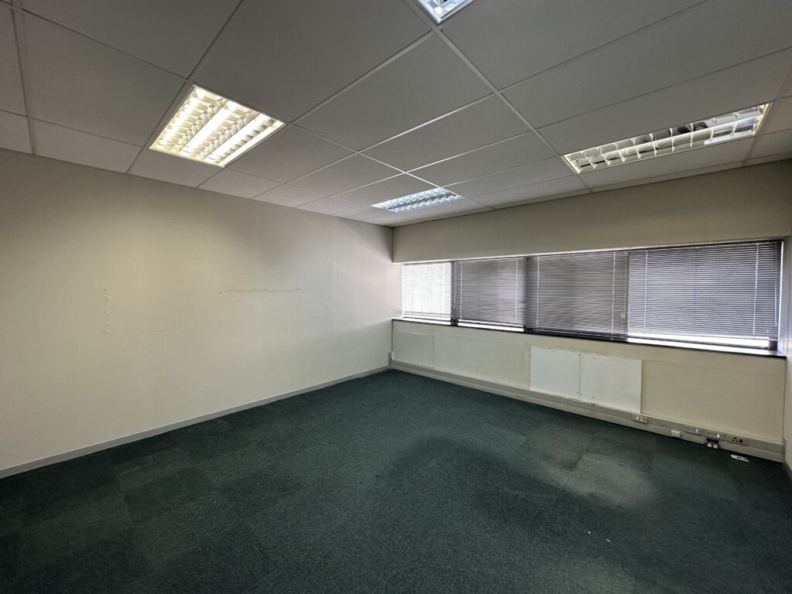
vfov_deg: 85.7
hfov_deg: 102.1
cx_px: 396
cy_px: 297
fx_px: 320
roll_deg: -1.2
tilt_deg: -2.8
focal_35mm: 14
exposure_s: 1/100
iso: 125
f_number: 2.2
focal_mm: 2.22
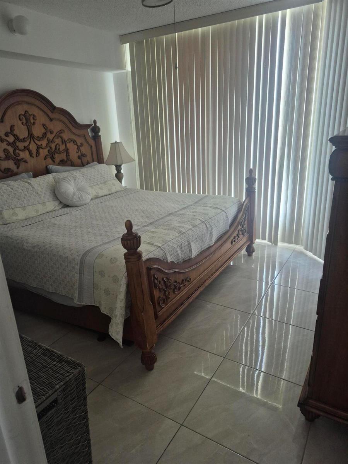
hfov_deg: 58.9
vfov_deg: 73.9
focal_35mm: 23
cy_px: 232
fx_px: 308
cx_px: 174
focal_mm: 5.4
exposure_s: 1/120
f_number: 1.8
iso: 500
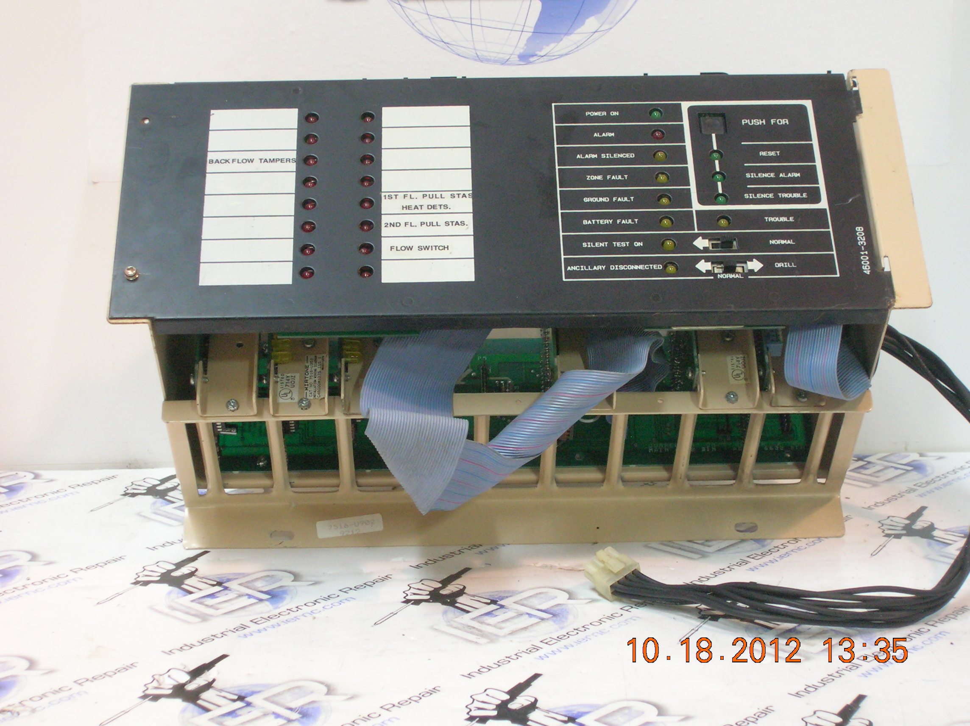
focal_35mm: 74
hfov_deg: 26.4
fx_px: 2072
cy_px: 363
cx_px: 485
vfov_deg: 19.9
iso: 183
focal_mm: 12.3
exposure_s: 1/4.2
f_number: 4
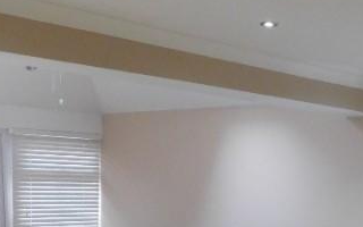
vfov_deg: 15.4
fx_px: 772
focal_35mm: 78
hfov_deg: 25.8
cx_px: 313
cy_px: 347
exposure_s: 1/25
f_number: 3
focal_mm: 4
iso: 400
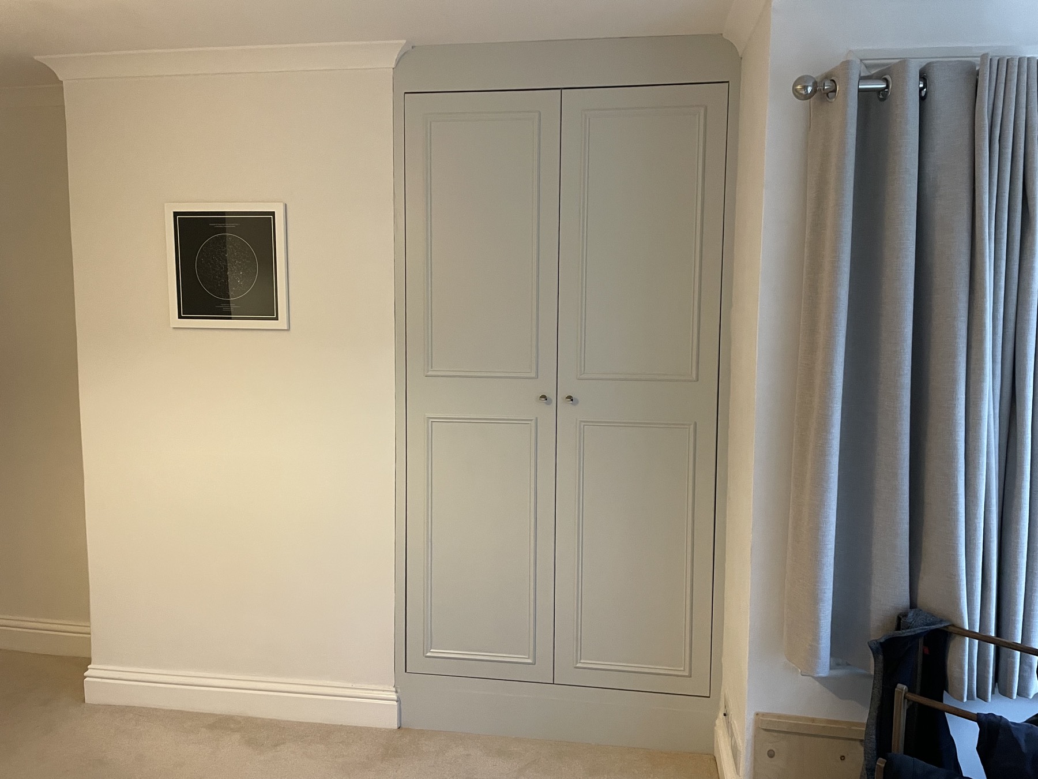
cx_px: 519
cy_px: 390
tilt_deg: -5.2
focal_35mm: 26
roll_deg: -0.2
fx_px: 780
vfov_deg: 53.1
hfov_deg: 67.3
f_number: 1.6
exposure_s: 1/60
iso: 500
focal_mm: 4.2
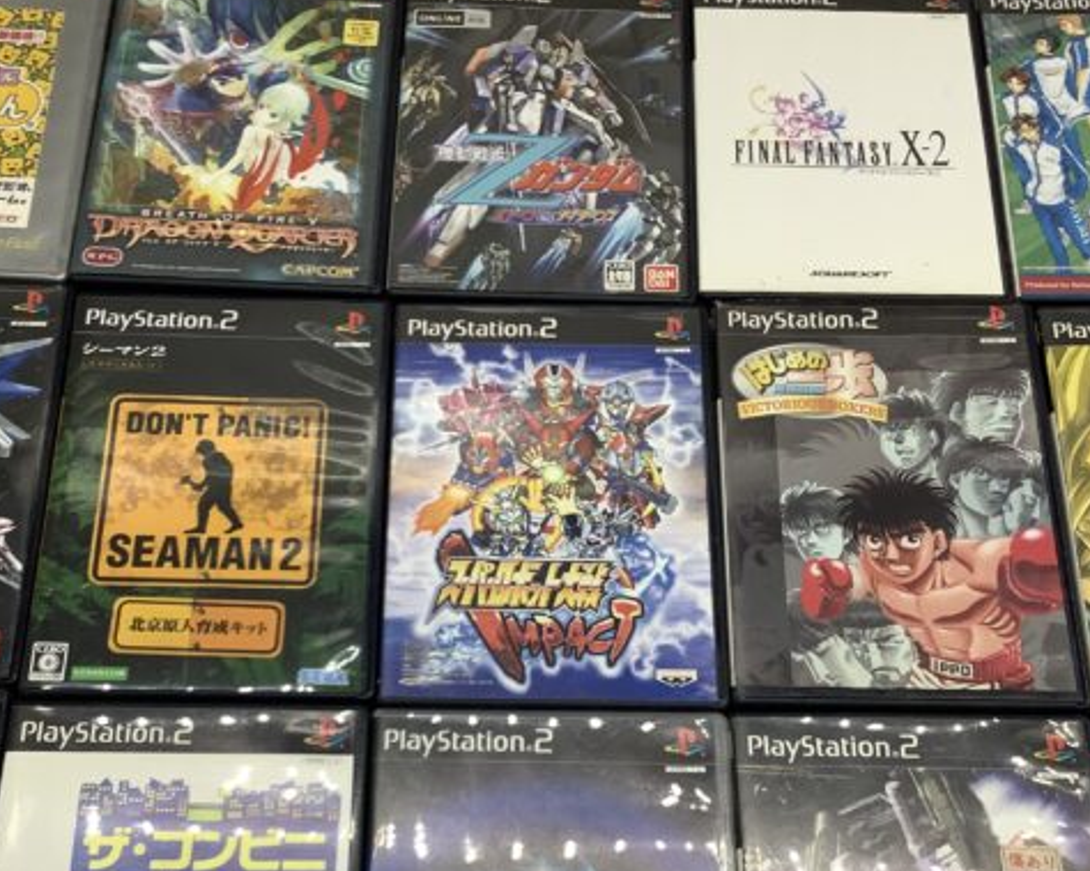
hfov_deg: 38.0
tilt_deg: -63.1
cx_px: 506
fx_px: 1580
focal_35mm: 49
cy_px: 625
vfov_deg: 30.4
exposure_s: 1/100
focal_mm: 3.3
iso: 32
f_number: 2.4
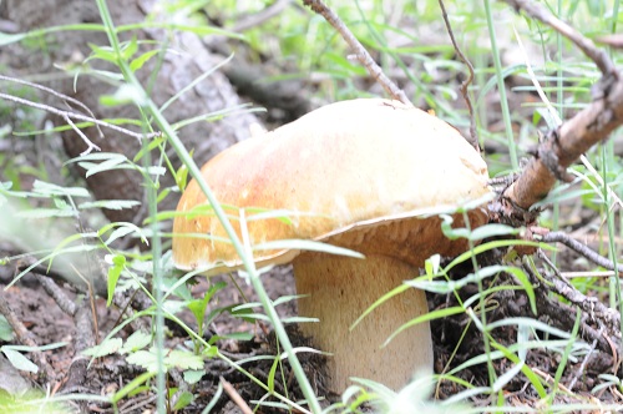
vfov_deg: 13.0
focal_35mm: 105
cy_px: 207
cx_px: 312
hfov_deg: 19.5
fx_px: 1815
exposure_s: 1/4
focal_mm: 105
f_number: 14
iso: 640
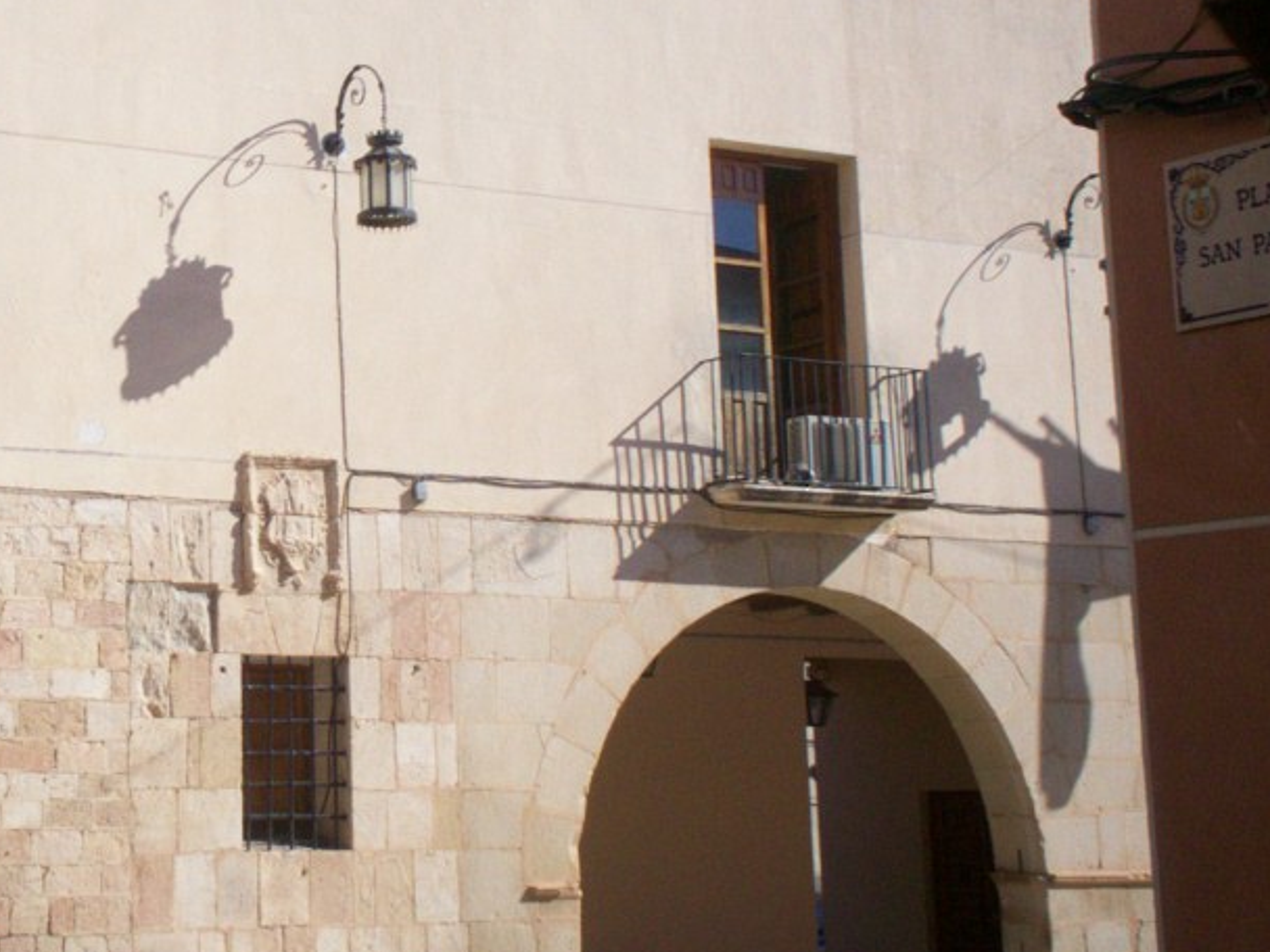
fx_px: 2642
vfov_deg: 20.3
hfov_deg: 26.5
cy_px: 265
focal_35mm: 72
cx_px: 240
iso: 100
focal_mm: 6
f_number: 4.5
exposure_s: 1/1348
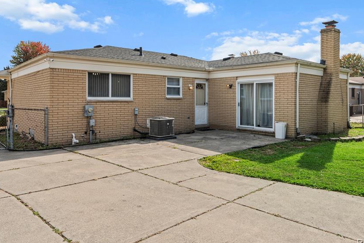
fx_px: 273
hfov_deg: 67.4
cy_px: 101
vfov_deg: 47.7
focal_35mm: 27
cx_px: 178
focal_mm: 22
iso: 100
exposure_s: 1/100
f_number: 8
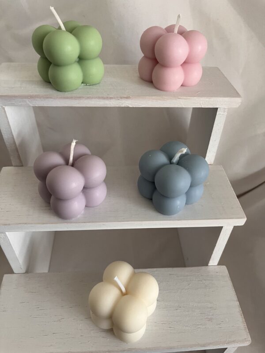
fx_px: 265
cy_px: 176
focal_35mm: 26
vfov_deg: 67.3
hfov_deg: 53.1
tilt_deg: -42.7
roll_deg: +0.1
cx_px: 132
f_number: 1.6
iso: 160
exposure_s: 1/60
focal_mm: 5.1
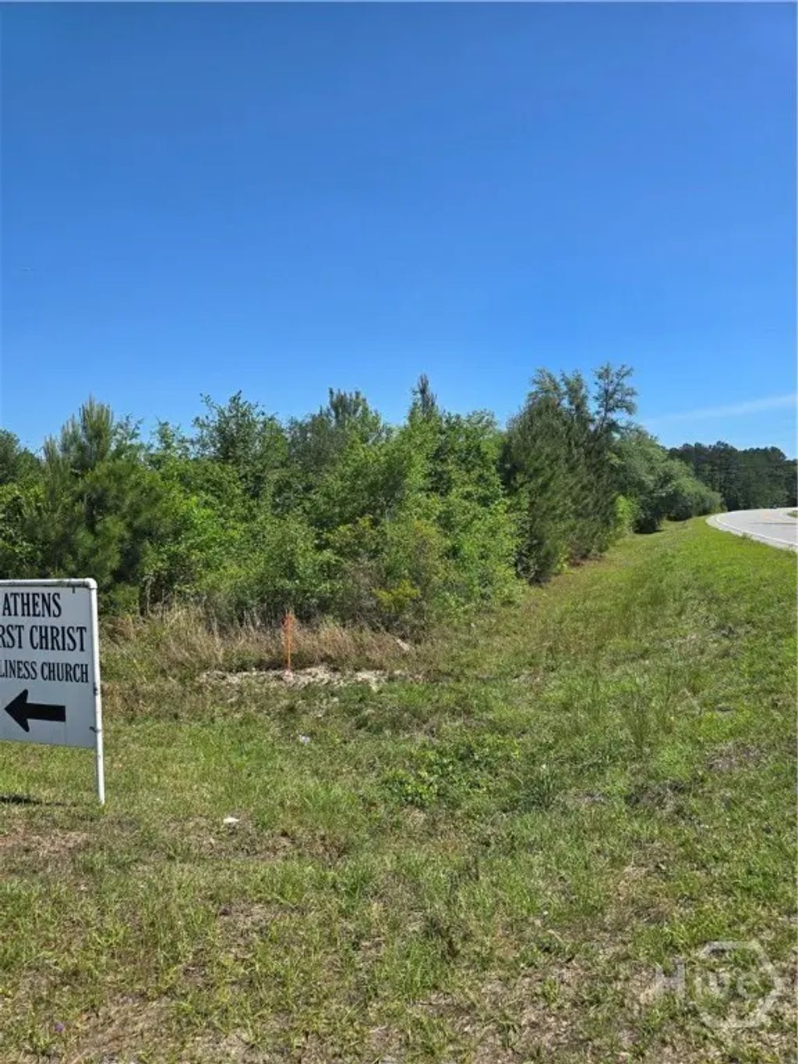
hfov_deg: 58.9
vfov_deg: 73.9
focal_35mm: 23
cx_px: 399
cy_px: 532
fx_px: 707
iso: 12
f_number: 1.7
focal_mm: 6.3
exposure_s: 1/814
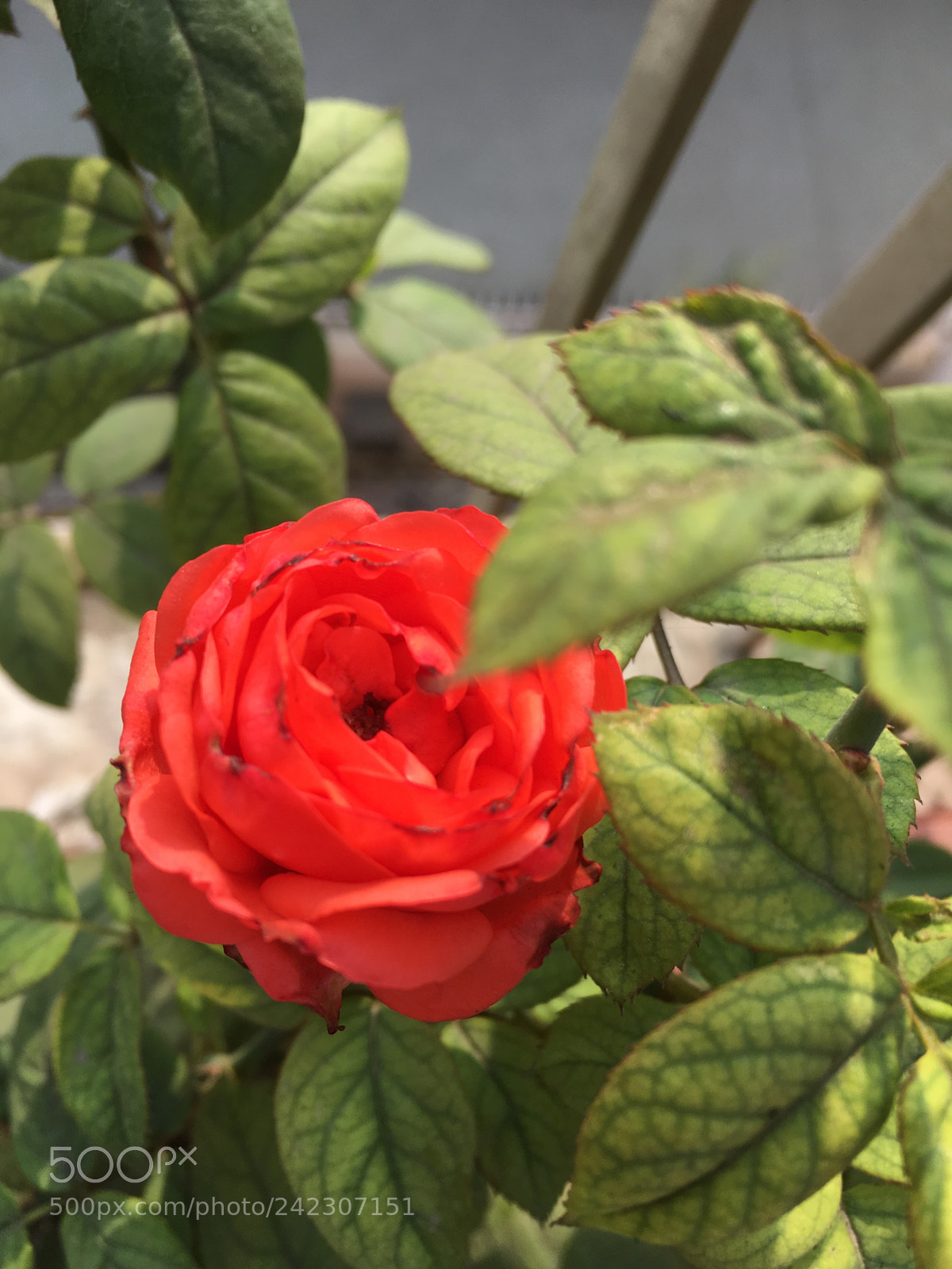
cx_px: 476
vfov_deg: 61.7
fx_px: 1063
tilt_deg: -73.9
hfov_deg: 48.2
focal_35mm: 29
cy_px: 634
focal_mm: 4.15
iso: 25
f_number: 2.2
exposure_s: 1/407
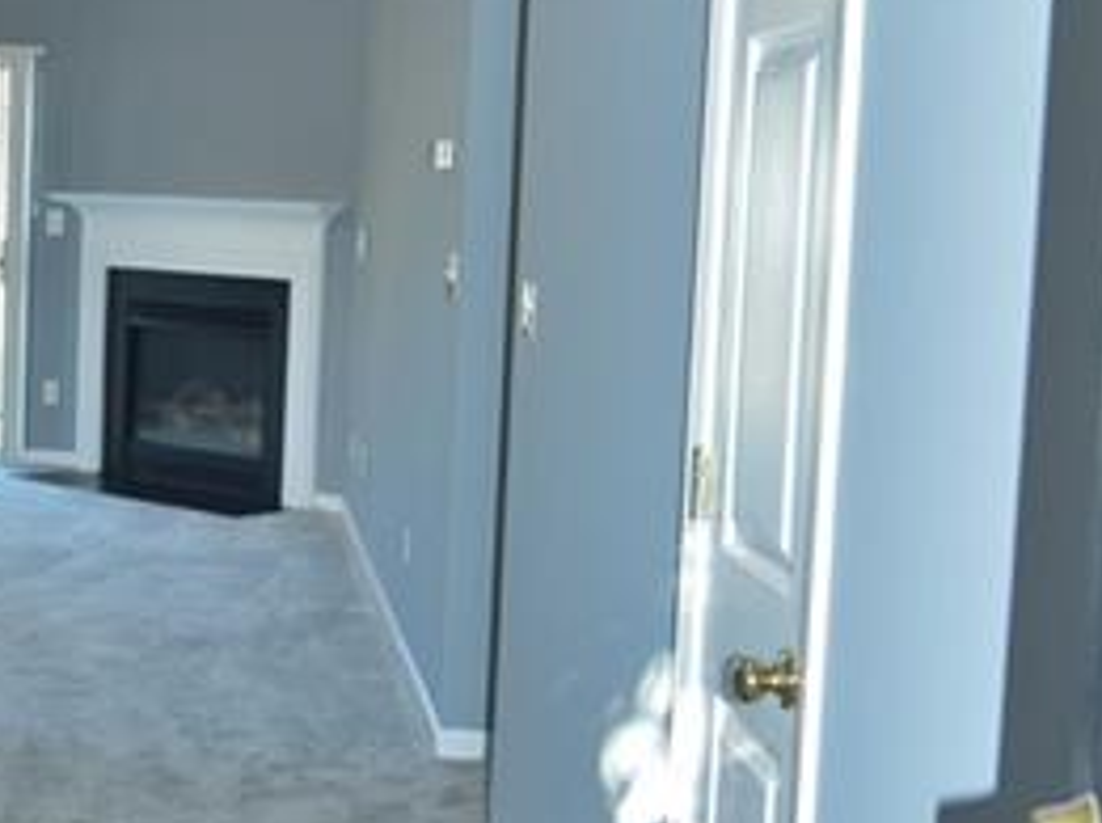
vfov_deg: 21.6
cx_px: 106
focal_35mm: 68
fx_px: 2162
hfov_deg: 27.5
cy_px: 376
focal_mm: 24
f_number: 5
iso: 500
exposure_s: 1/30
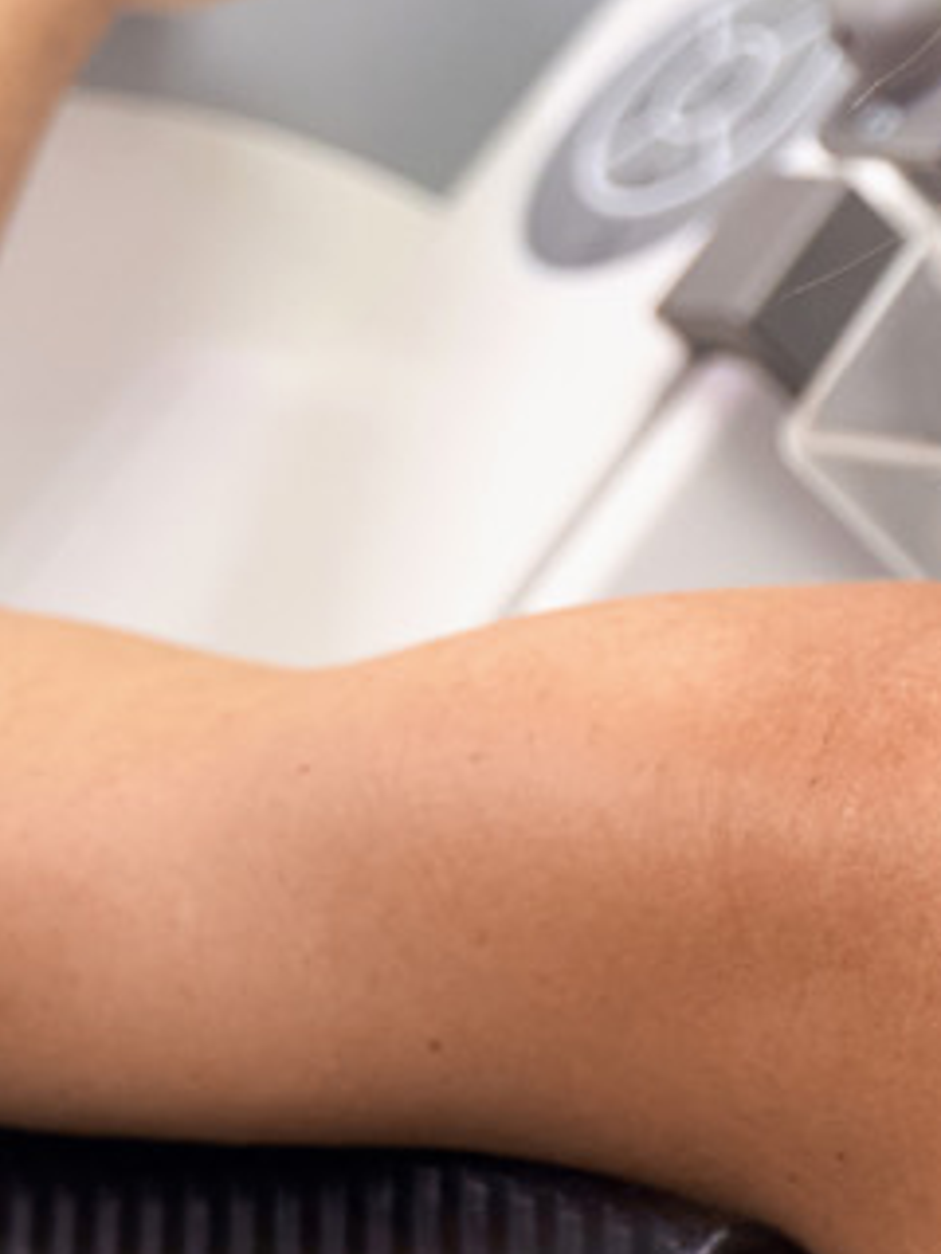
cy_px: 682
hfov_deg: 6.8
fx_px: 7127
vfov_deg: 10.1
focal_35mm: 197
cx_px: 2803
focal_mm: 36.3
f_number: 2.8
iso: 640
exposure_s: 1/250
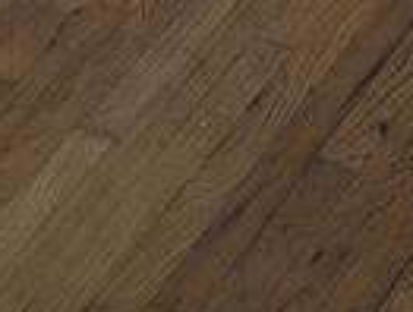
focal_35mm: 187
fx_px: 2237
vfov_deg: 7.2
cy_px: -575
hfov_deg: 10.5
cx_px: 236
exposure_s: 1/80.1
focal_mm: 6.81
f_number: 1.85
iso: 25
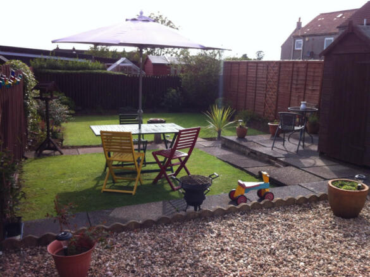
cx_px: 185
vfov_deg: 40.6
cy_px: 138
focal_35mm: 35
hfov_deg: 52.7
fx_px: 374
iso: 80
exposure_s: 1/495
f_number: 2.8
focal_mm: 3.85
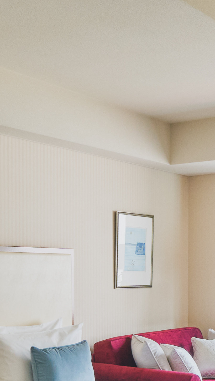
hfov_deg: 21.7
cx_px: 155
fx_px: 557
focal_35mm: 55
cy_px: 354
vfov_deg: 35.3
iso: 400
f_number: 13
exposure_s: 1/6
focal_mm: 12
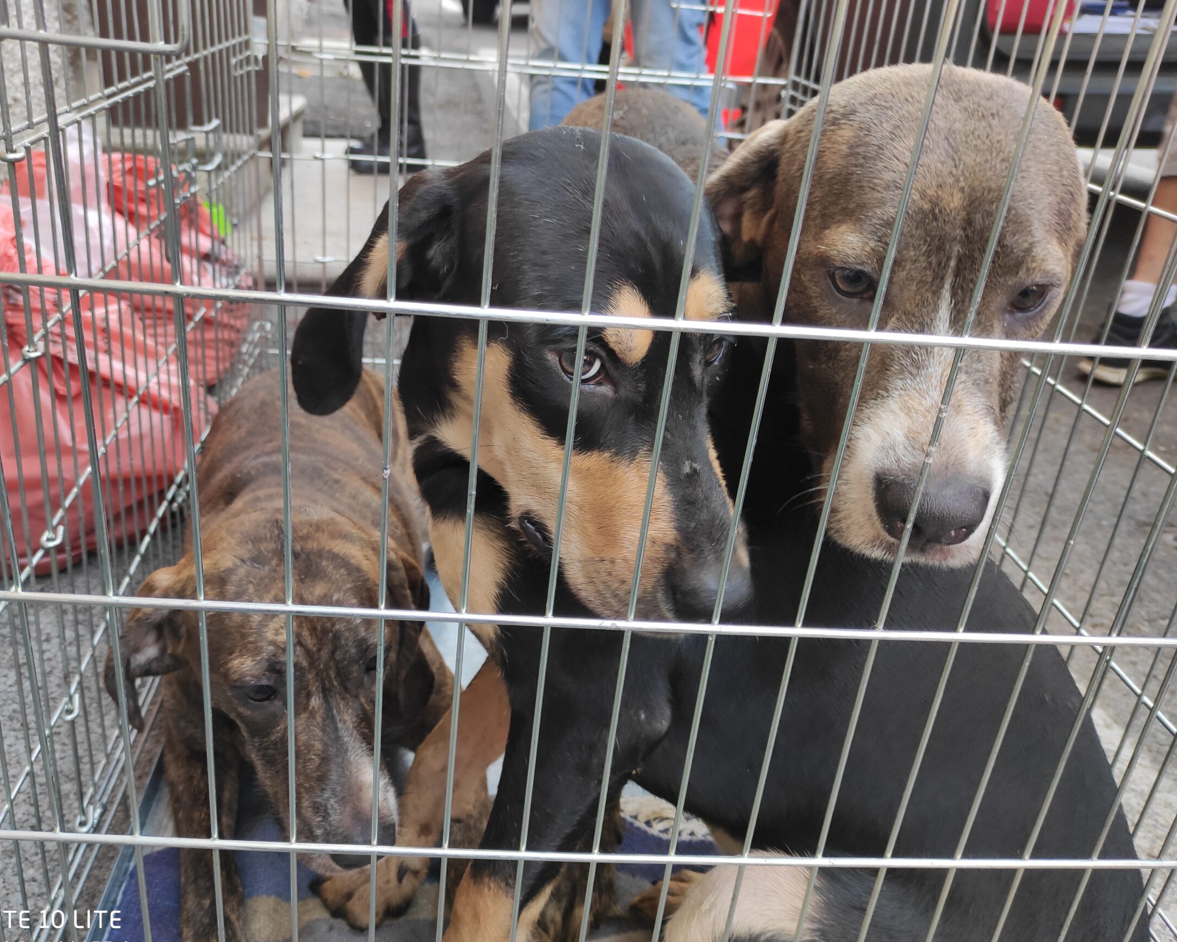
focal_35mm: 29
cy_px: 481
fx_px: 1010
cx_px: 518
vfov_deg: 50.0
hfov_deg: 60.3
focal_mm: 5.43
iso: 176
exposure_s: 1/100
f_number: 1.89
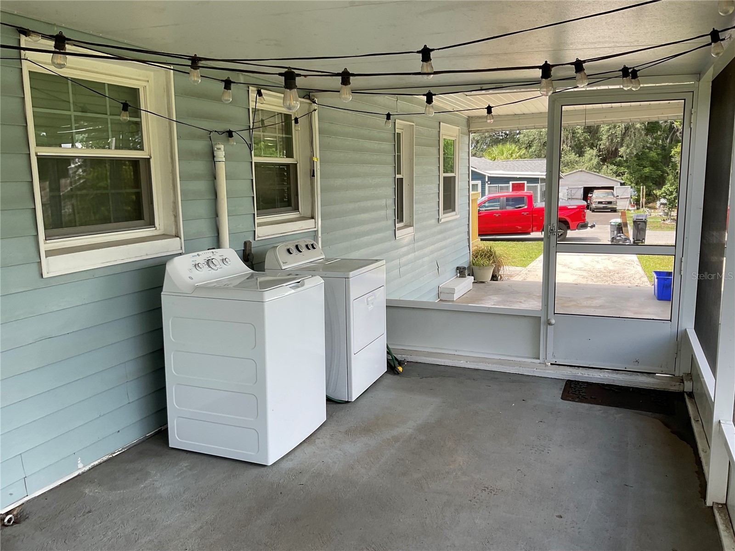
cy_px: 276
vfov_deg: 48.2
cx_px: 368
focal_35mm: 29
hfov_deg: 61.7
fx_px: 616
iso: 16
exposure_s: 1/122
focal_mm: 3
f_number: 1.8
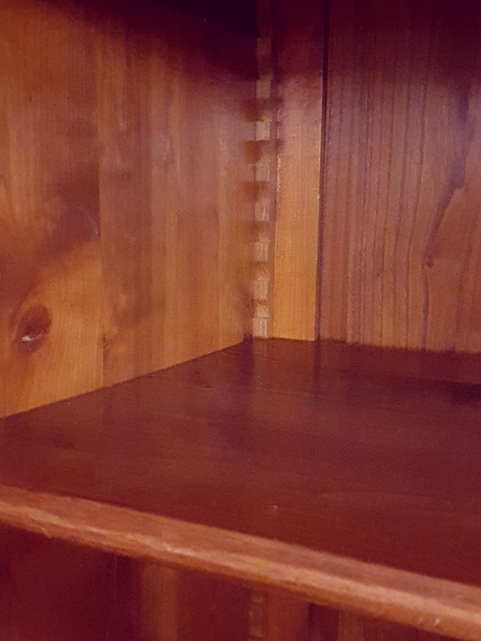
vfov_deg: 59.9
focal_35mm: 30
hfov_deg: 46.8
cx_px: 238
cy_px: 331
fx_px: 556
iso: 1250
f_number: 1.5
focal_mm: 4.3
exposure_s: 1/10
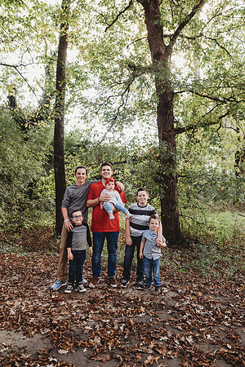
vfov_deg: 73.7
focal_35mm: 24
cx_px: 122
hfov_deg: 53.1
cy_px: 184
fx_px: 245
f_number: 3.2
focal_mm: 24
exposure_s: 1/250
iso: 500
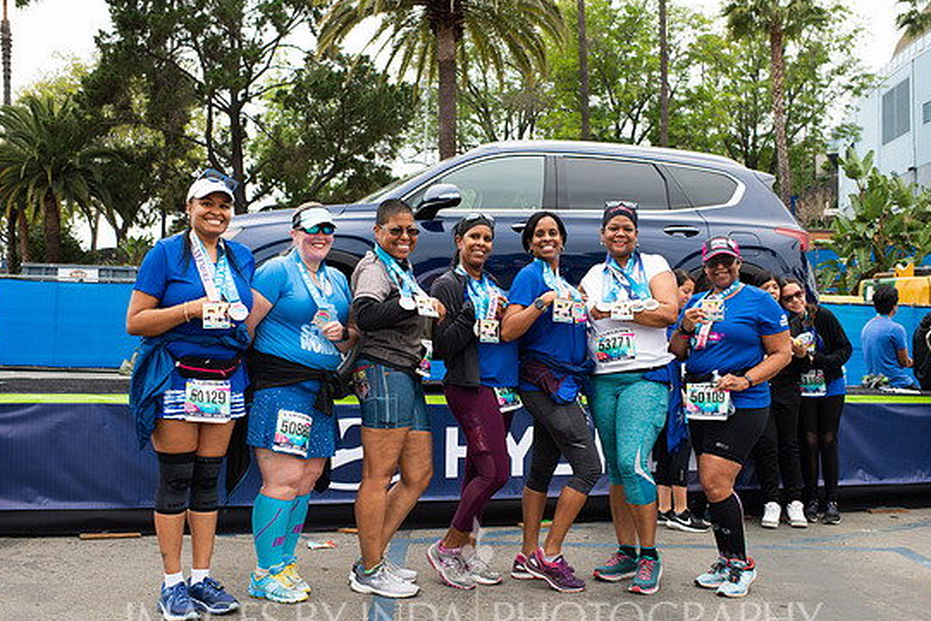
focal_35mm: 38
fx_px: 983
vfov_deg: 35.1
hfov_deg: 50.7
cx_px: 478
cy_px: 323
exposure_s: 1/160
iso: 200
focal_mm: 35
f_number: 5.6
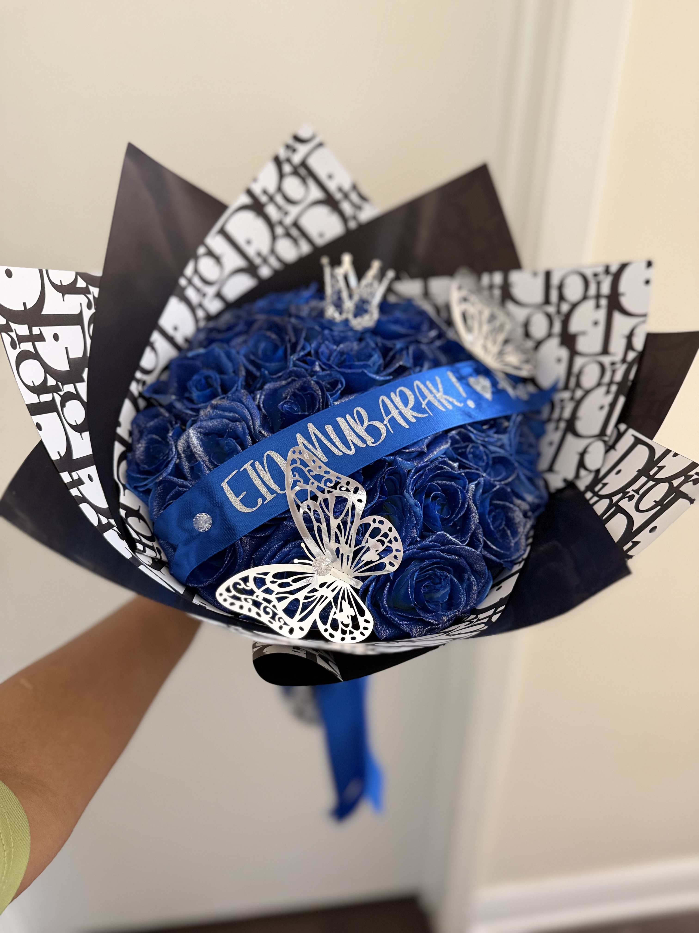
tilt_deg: -30.5
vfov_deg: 71.6
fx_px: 646
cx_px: 350
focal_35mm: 24
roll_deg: -0.4
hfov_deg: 56.8
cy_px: 466
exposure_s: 1/60
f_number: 1.78
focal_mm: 6.76
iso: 320
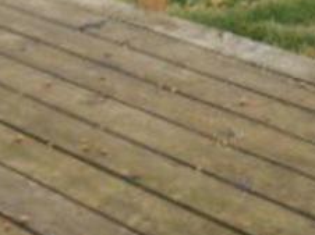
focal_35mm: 118
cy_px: -100
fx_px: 1073
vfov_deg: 12.0
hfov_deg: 16.7
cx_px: 190
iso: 80
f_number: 3.4
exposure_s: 1/250
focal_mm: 4.7
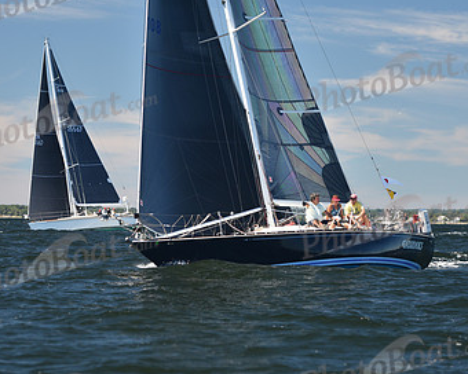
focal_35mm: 176
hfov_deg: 11.0
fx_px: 2438
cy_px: 171
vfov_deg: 8.8
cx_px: 230
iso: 200
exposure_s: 1/1000
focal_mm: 110
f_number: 2.8
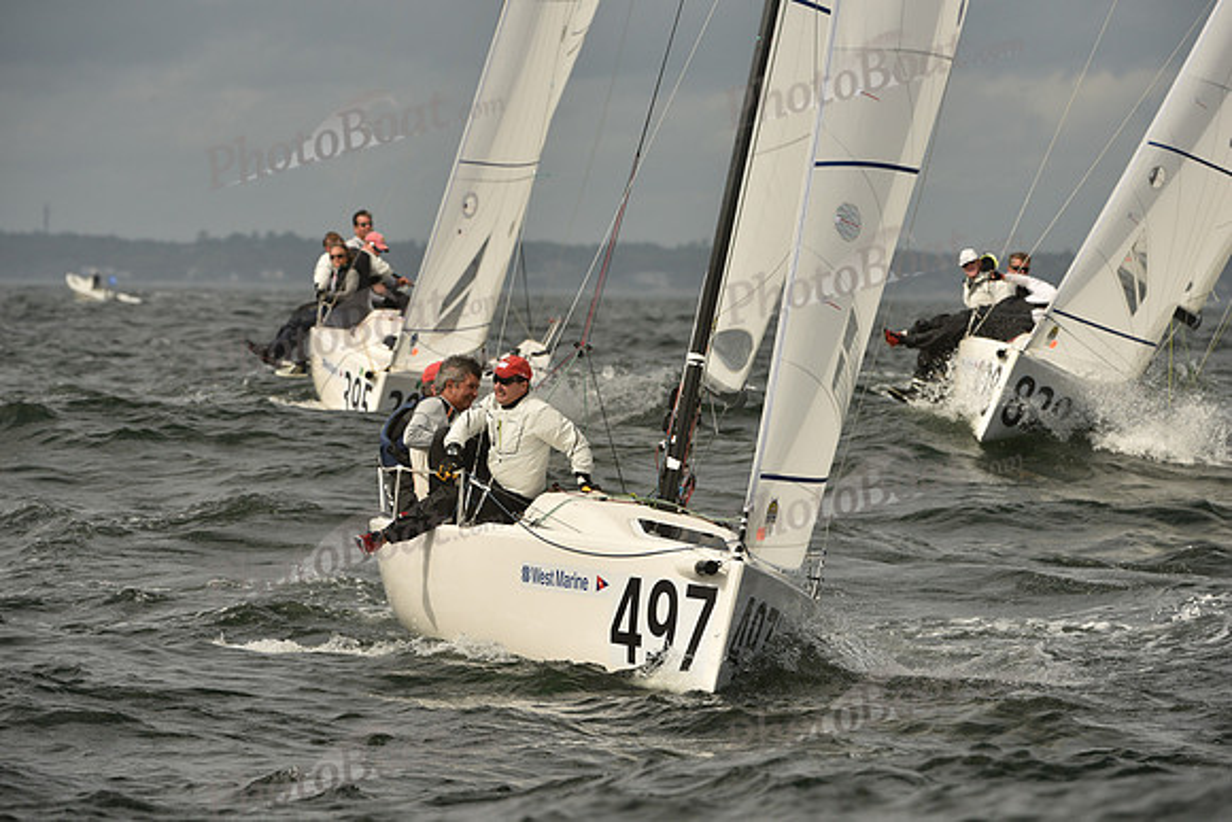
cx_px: 616
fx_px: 11295
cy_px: 411
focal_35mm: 330
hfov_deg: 6.2
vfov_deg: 4.2
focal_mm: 330
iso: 320
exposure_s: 1/1600
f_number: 9
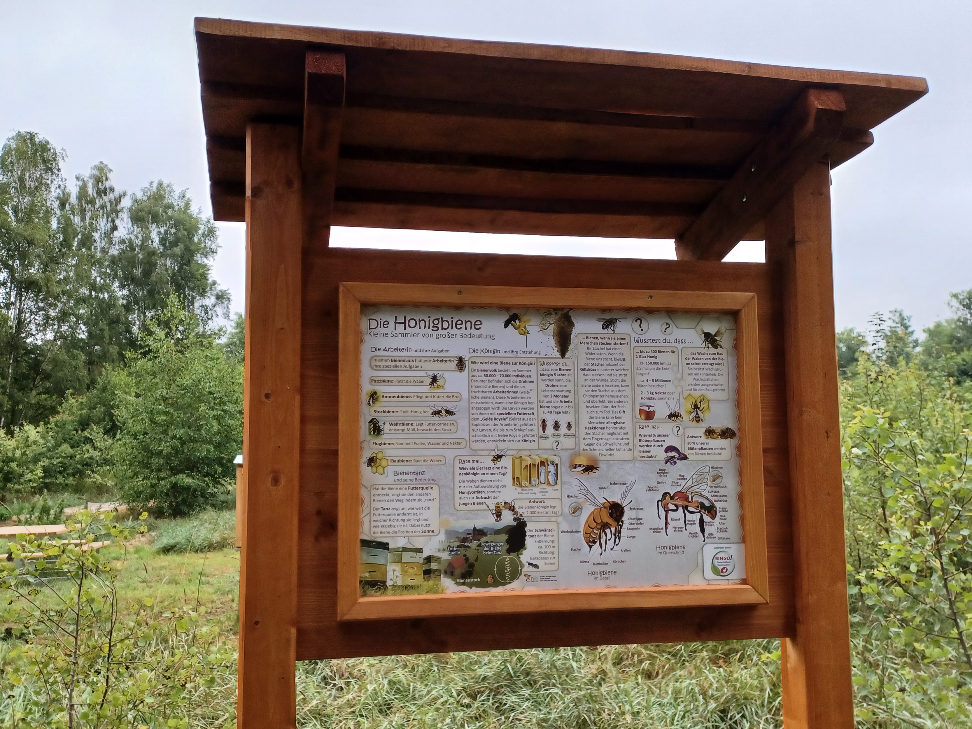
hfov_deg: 59.9
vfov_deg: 46.8
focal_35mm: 30
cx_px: 454
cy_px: 371
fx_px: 842
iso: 64
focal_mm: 4.6
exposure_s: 1/100
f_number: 1.8
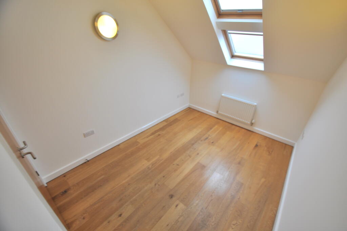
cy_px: 116
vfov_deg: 77.2
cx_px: 174
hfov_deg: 100.5
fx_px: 144
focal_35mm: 15
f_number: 3.5
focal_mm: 10
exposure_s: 1/15
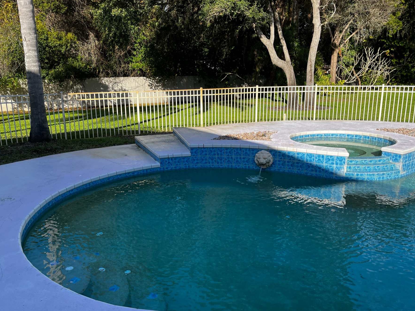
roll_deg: -0.7
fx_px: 360
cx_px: 199
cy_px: 158
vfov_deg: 46.8
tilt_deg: -12.4
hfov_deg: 60.0
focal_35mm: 30
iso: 50
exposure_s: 1/1802
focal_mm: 5.1
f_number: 1.6
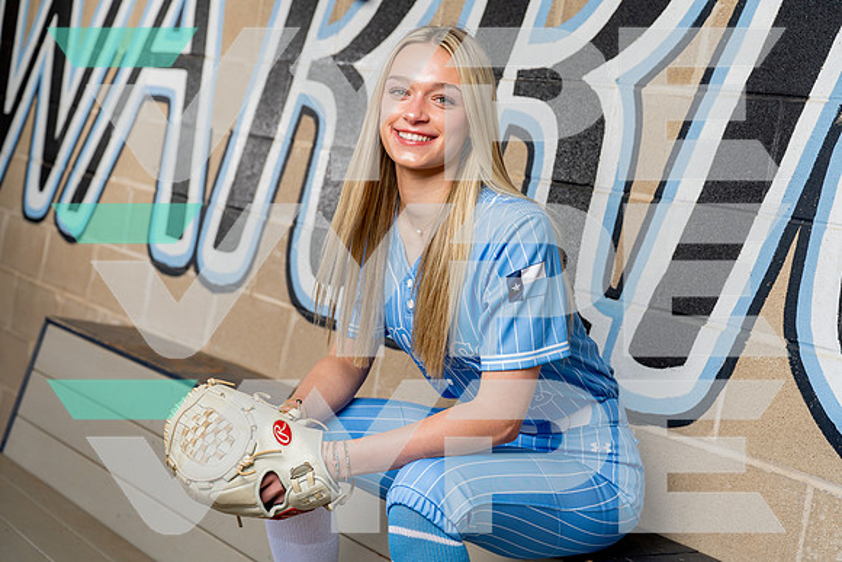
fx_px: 1357
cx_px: 421
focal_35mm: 58
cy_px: 281
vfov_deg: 23.4
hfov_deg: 34.5
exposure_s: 1/250
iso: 100
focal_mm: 58
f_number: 4
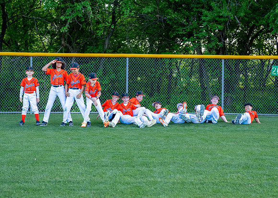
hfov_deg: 34.8
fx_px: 443
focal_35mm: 56
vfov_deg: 25.3
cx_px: 132
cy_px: 104
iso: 400
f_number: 2.8
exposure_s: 1/1000
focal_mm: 50
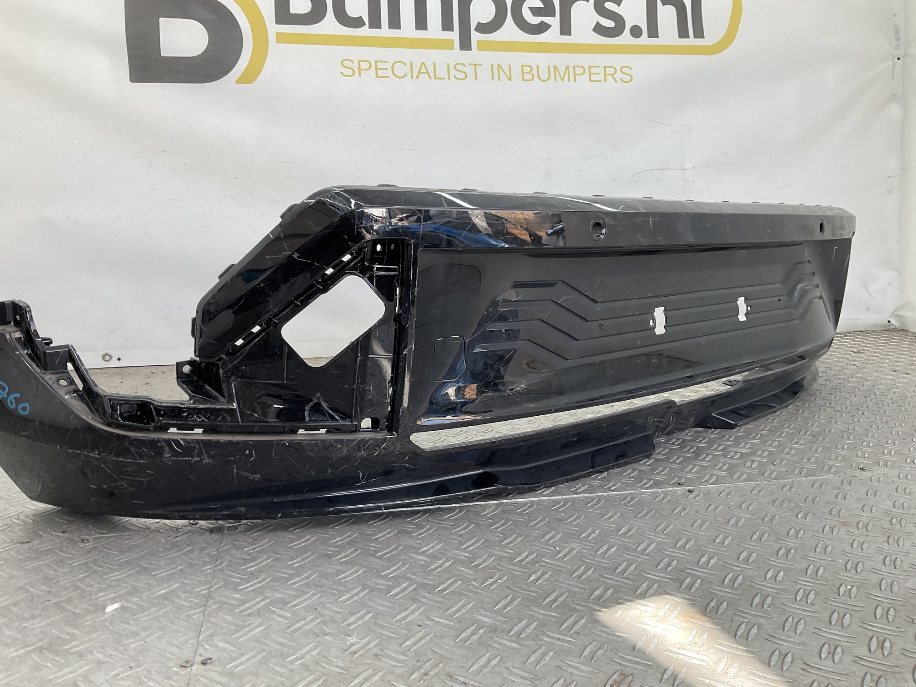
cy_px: 344
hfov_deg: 61.7
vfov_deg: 48.2
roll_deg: +0.1
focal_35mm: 29
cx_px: 458
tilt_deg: -8.5
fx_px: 767
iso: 25
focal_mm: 3
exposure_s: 1/120
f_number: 1.8
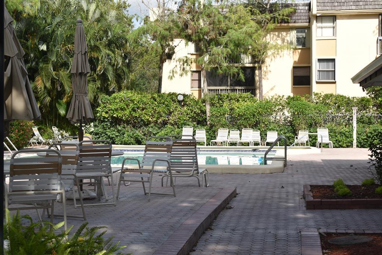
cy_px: 128
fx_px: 716
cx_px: 191
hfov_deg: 29.9
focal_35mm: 68
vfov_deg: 20.1
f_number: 8
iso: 100
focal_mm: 45
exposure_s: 1/200
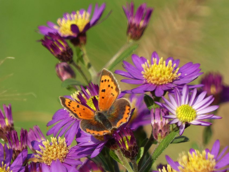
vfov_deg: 1.4
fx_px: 7185
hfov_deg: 1.8
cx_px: 114
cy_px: 86
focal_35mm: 1086
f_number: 5.7
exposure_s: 1/125
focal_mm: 194.6
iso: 80
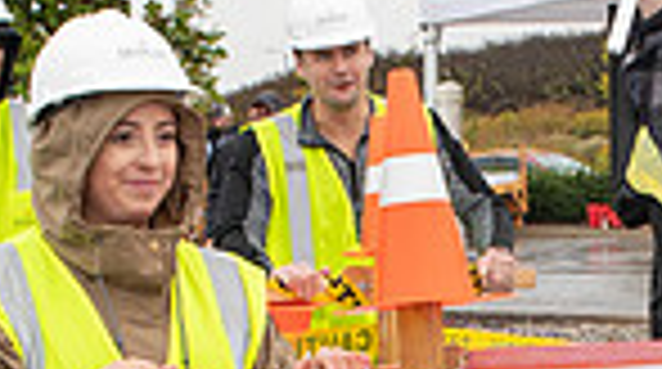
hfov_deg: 15.8
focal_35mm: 135
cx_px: 566
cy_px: 509
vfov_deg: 8.8
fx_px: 2365
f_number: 7.1
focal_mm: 24
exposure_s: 1/200
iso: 400
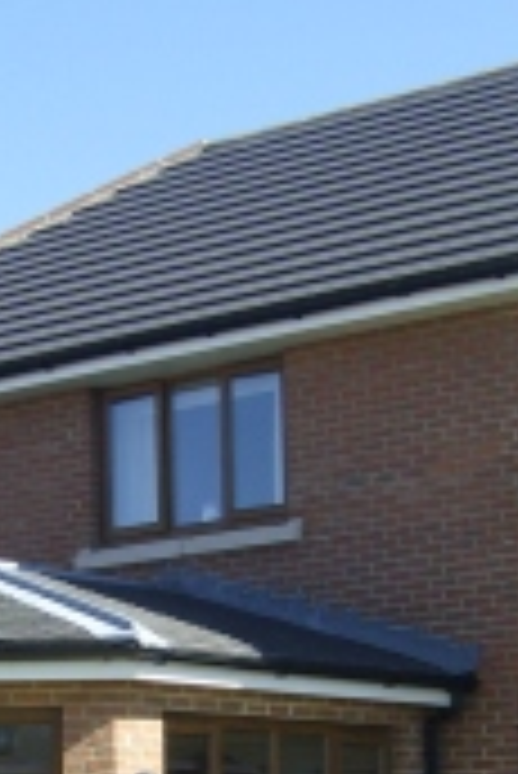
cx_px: 180
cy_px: 630
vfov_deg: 18.2
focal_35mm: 111
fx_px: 2391
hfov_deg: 12.4
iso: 100
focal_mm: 6
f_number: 4.7
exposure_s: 1/223
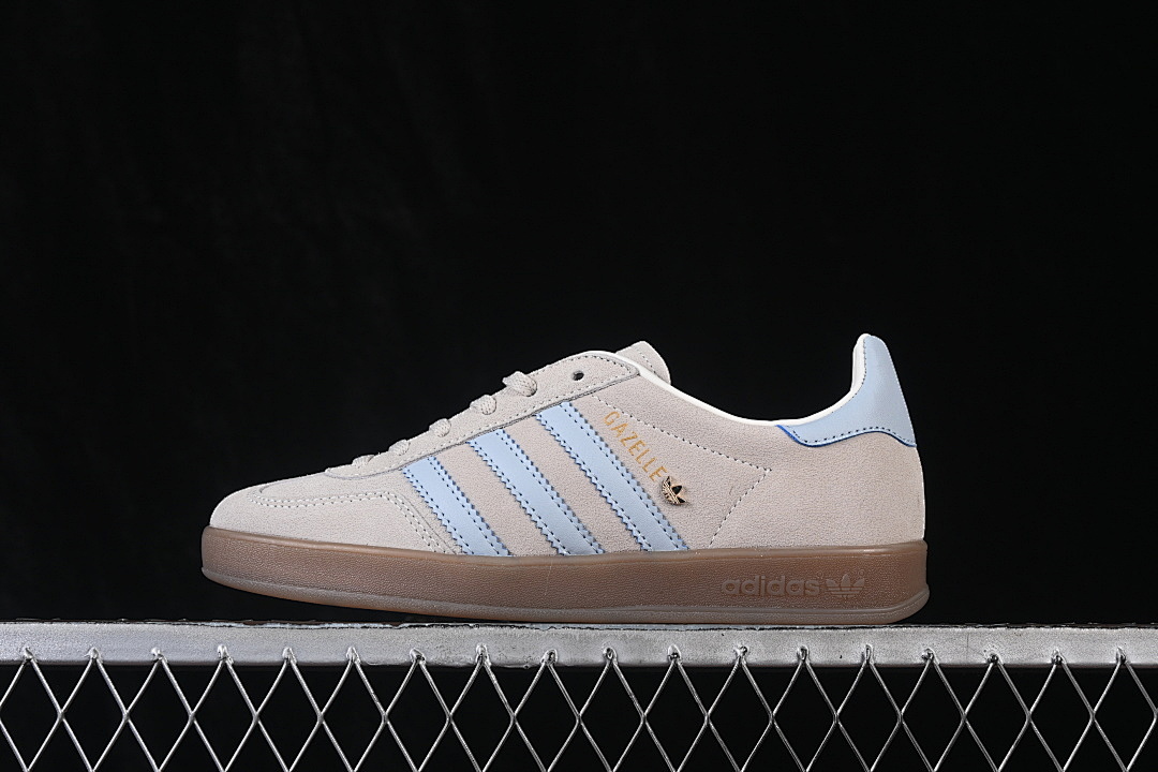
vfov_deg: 18.2
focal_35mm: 75
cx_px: 579
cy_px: 386
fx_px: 2412
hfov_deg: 27.0
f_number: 8
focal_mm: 50
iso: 160
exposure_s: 1/80
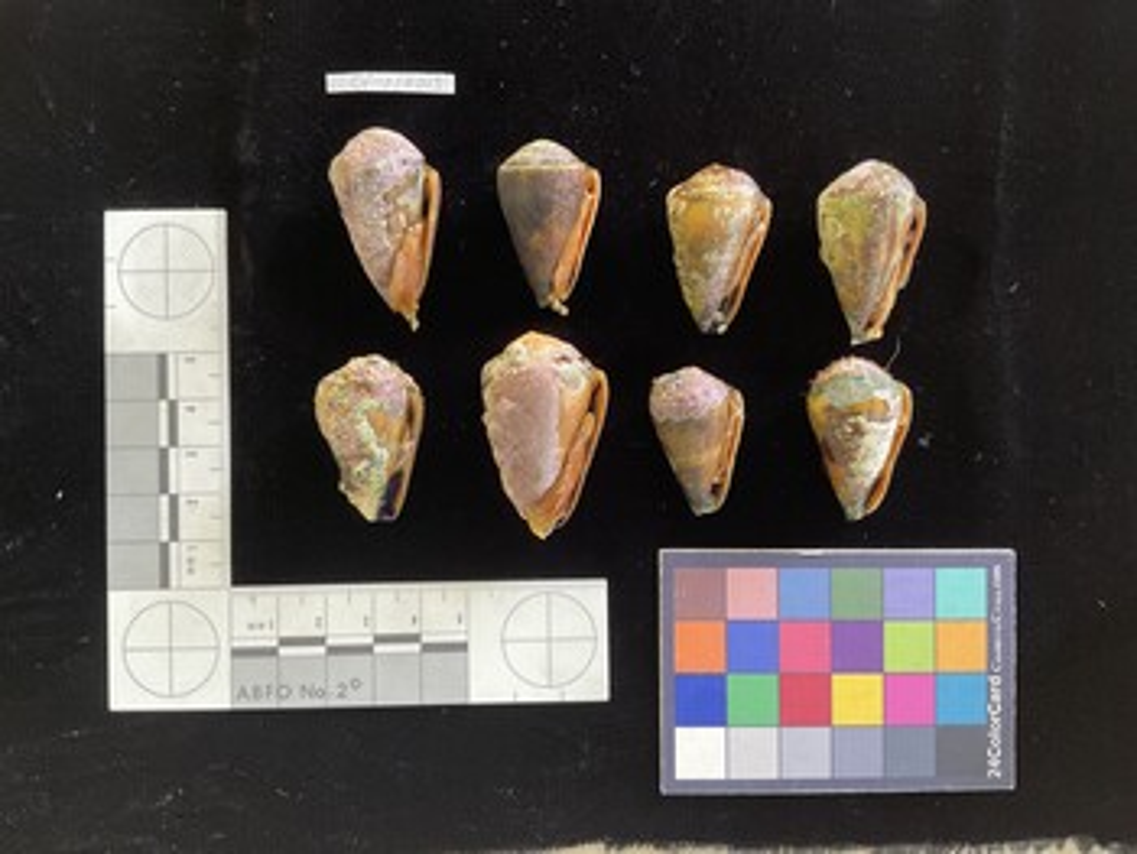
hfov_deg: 61.6
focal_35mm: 29
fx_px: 953
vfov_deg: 48.3
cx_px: 568
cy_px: 427
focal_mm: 3
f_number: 1.8
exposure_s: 1/50
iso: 80
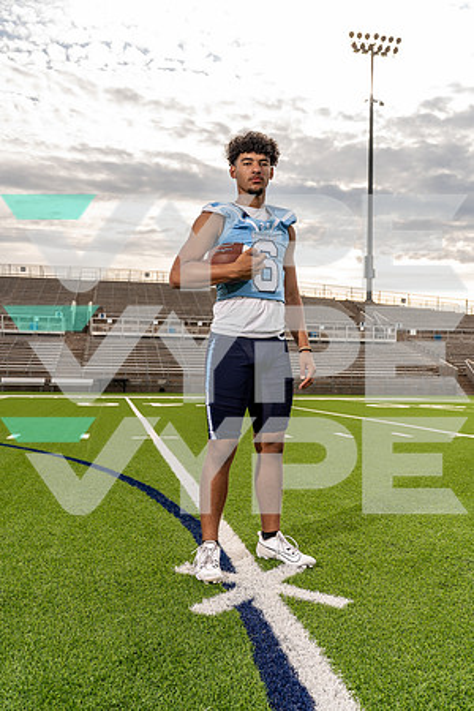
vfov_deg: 57.2
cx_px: 237
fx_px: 652
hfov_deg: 40.0
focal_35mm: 33
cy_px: 356
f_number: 5.6
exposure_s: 1/250
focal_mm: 33
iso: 100
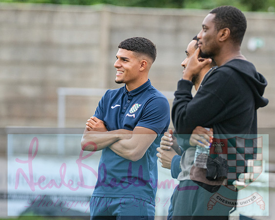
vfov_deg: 3.9
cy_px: 92
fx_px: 3246
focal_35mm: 399
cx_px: 171
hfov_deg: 4.9
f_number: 2.8
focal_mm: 195
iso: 400
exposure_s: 1/1250
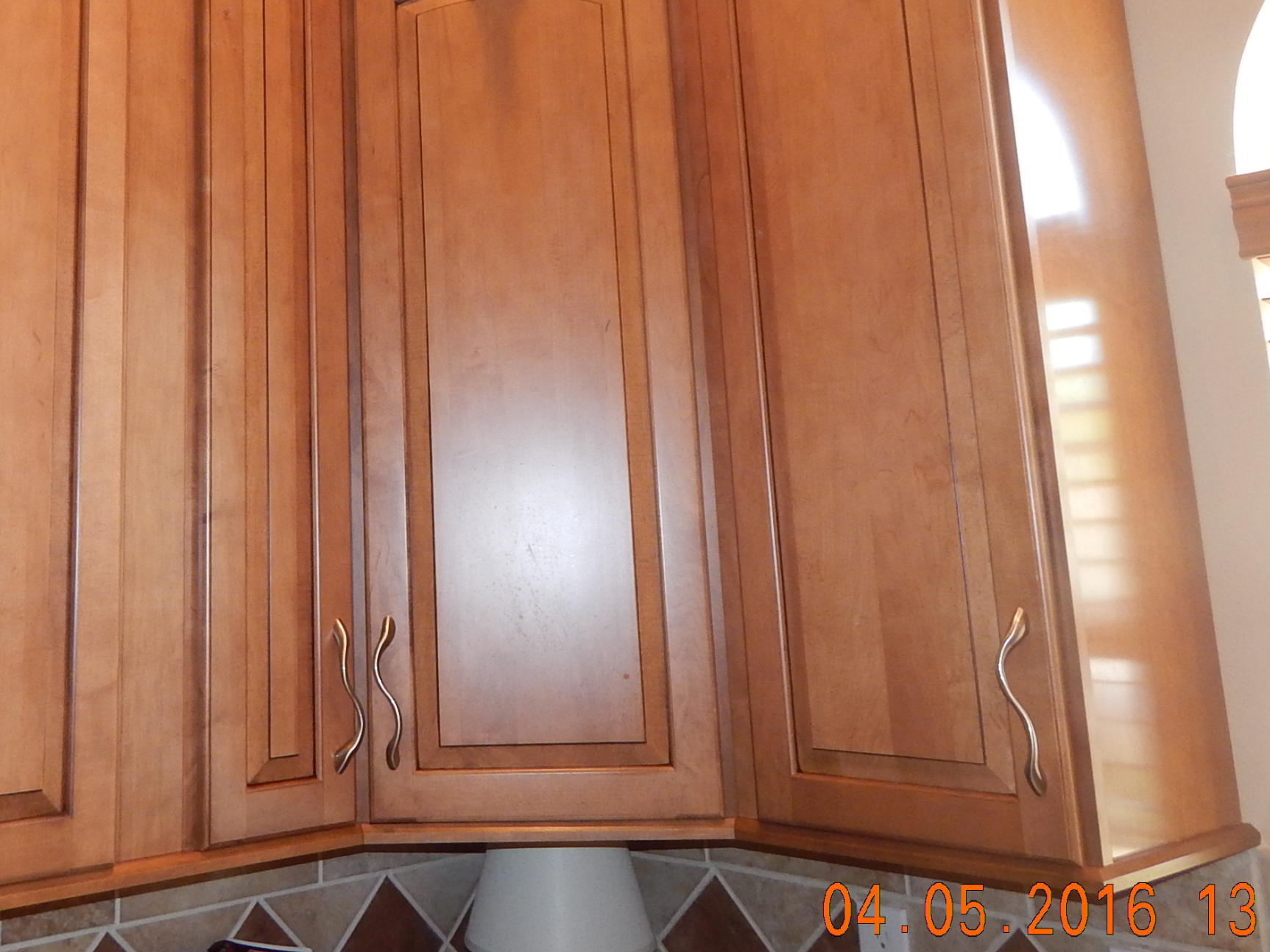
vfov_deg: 35.3
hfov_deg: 45.9
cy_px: 255
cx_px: 397
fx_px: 1468
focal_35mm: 40
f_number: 3
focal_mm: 4
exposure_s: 1/30
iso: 200
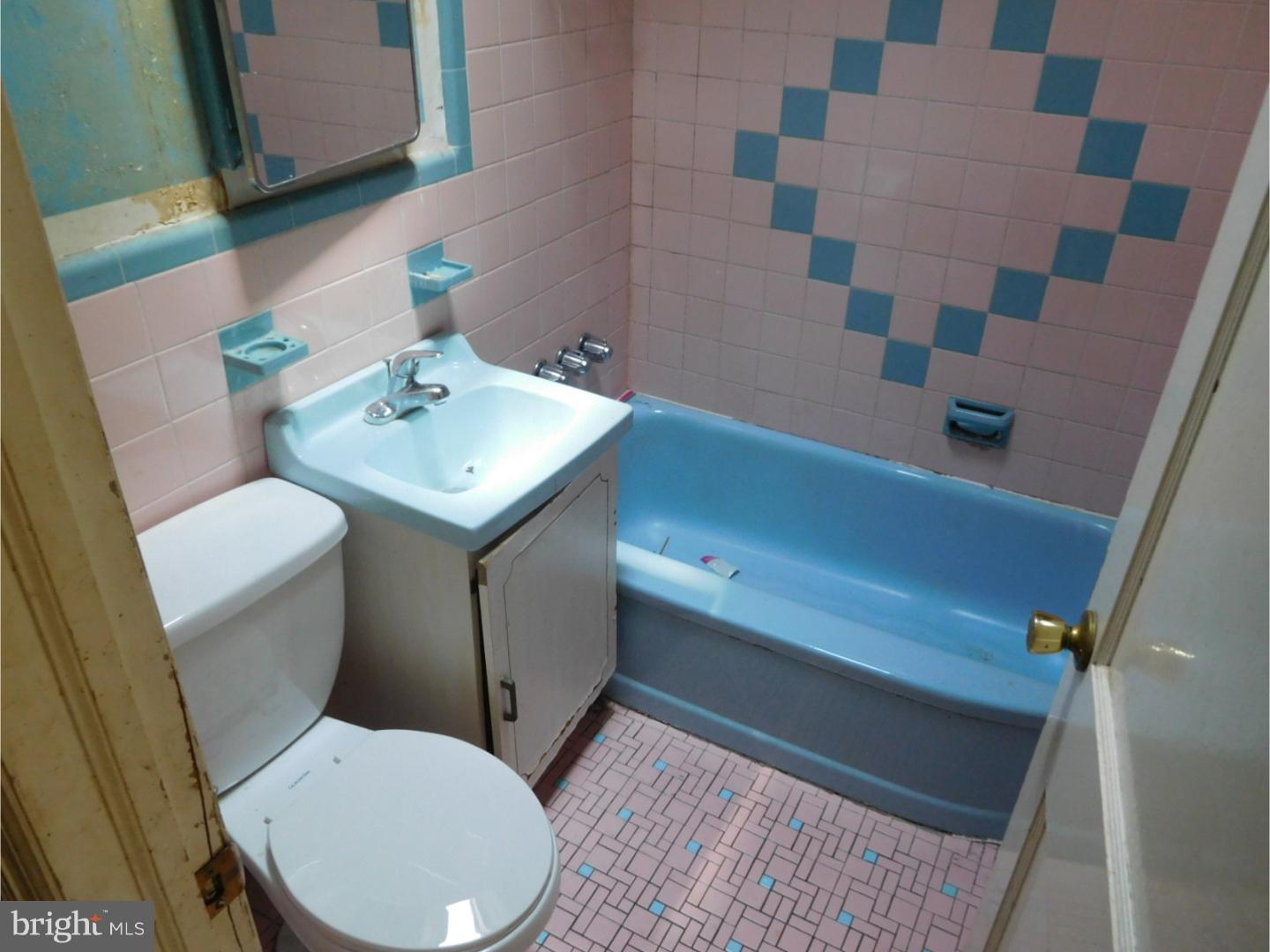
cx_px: 635
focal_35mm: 25
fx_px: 917
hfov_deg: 69.4
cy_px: 476
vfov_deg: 54.9
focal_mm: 4.5
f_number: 3.4
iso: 320
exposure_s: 1/30
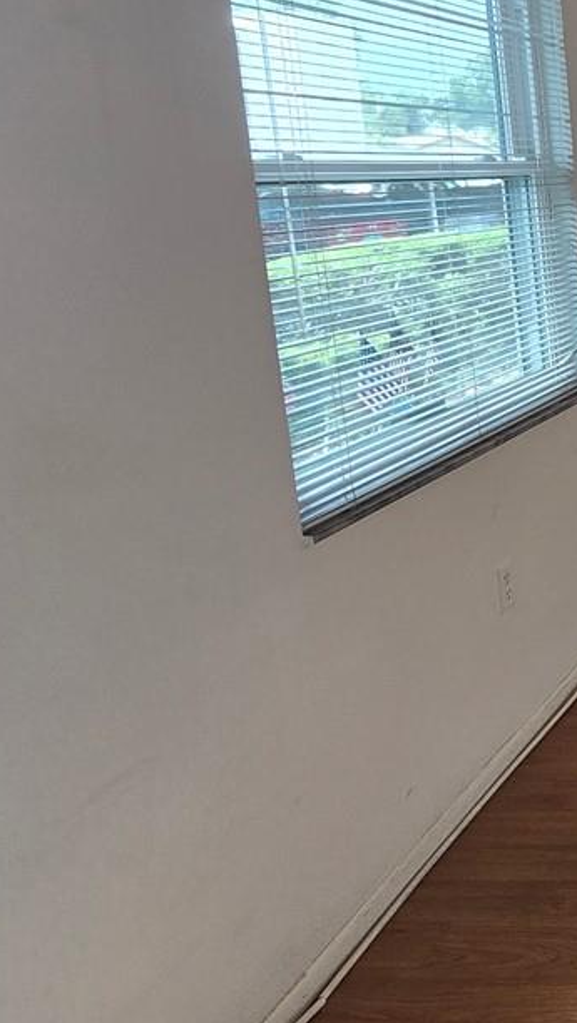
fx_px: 1005
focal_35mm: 37
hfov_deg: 22.1
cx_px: 998
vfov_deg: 53.1
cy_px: 354
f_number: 2.2
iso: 80
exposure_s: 1/120
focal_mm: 2.2
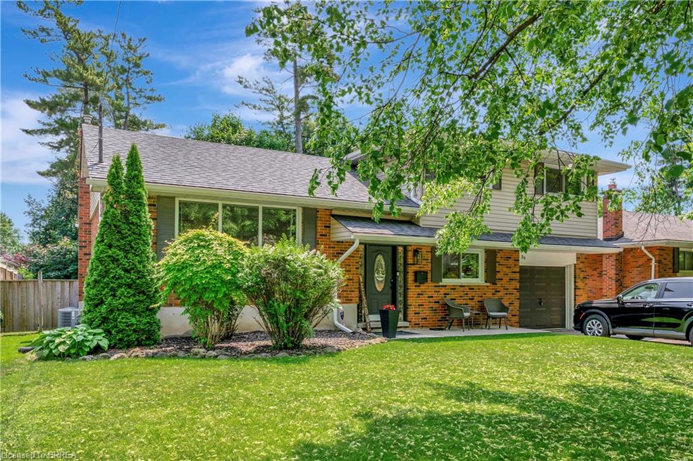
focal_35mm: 26
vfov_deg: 49.5
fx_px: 500
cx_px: 346
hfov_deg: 69.4
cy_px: 230
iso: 400
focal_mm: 17.4
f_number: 8
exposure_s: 1/320
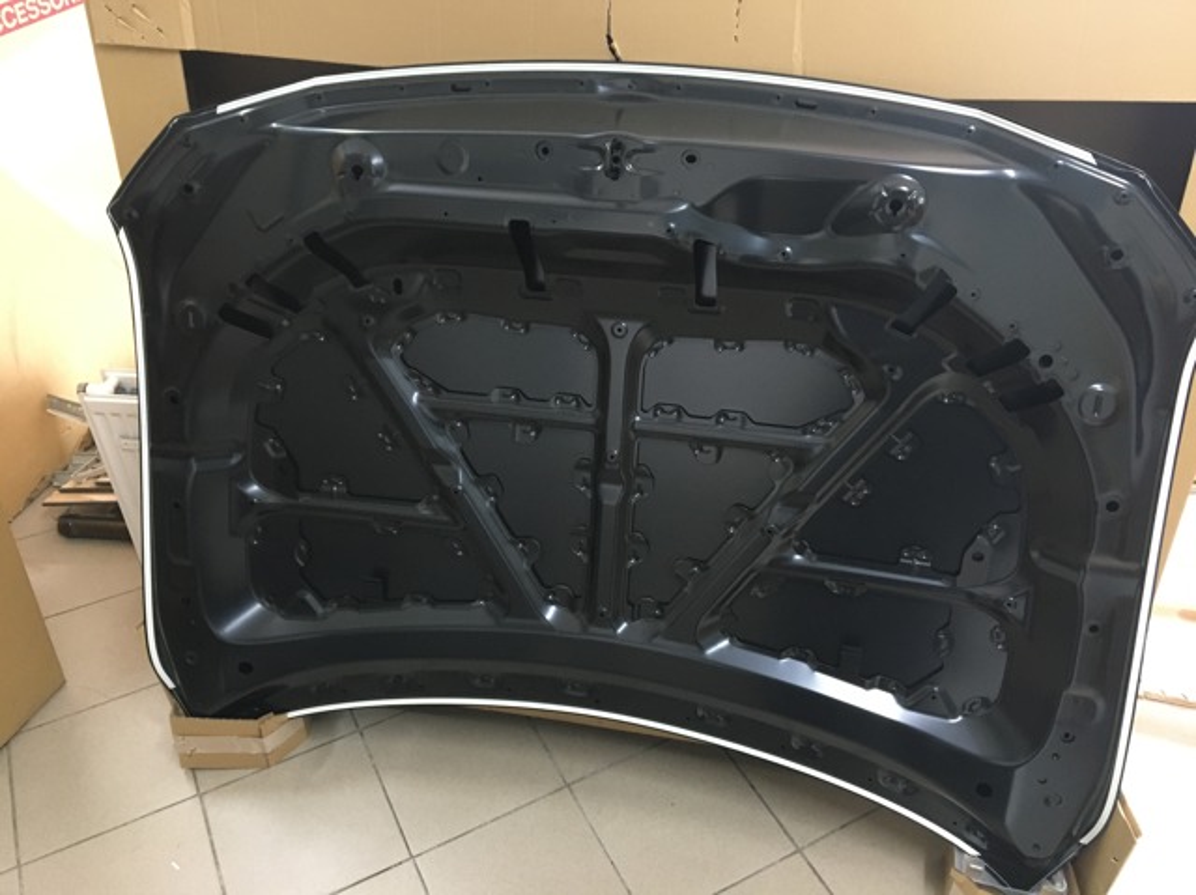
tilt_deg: -37.2
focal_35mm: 29
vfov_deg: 48.2
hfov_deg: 61.7
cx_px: 598
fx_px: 1001
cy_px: 448
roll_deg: +0.4
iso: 200
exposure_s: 1/20
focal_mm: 4.15
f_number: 2.2
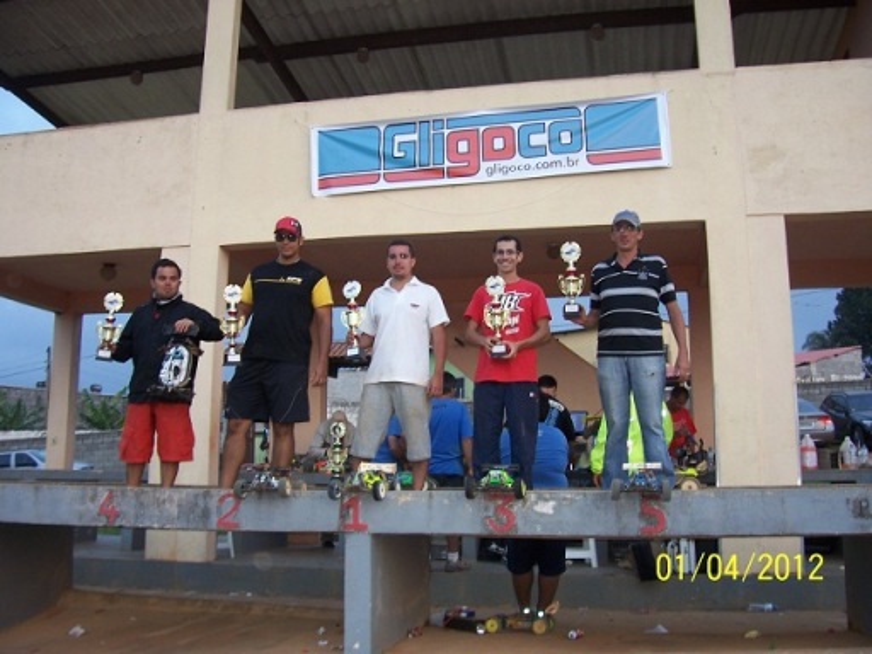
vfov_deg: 41.8
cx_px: 436
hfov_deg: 54.0
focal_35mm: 34
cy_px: 327
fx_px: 856
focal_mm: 5.6
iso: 80
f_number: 2.7
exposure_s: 1/60
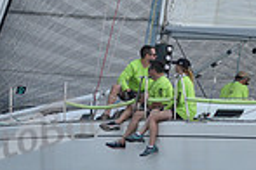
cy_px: 18
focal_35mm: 277
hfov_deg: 7.4
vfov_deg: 5.0
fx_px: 1970
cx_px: 265
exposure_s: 1/640
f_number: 3.2
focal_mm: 70
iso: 400
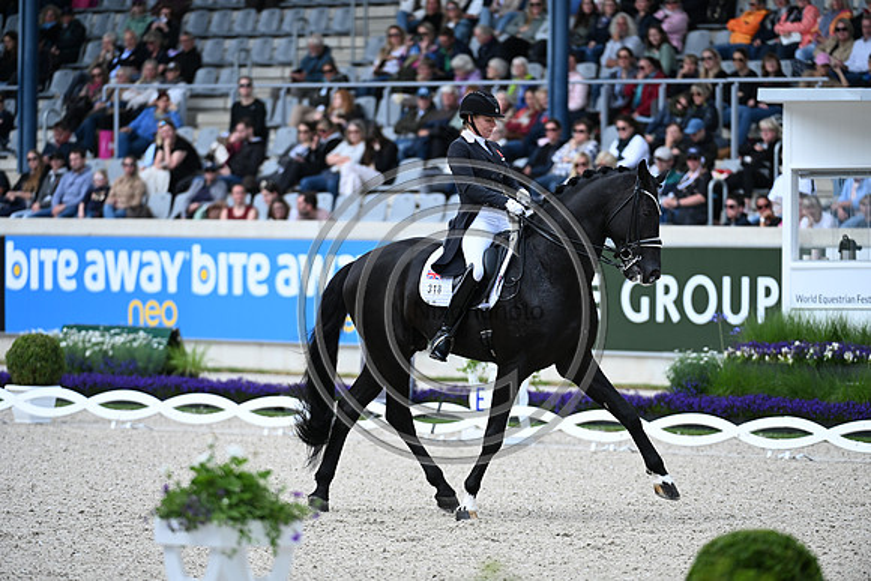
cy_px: 290
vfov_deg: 4.2
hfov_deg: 6.2
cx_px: 436
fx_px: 7986
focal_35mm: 330
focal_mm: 330
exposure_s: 1/1250
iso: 500
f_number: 5
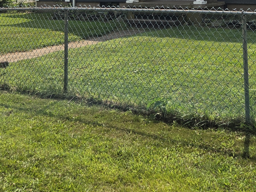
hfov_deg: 32.6
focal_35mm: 58
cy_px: -44
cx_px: 191
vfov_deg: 23.0
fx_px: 429
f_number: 1.8
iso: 64
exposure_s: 1/7887
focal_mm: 5.4
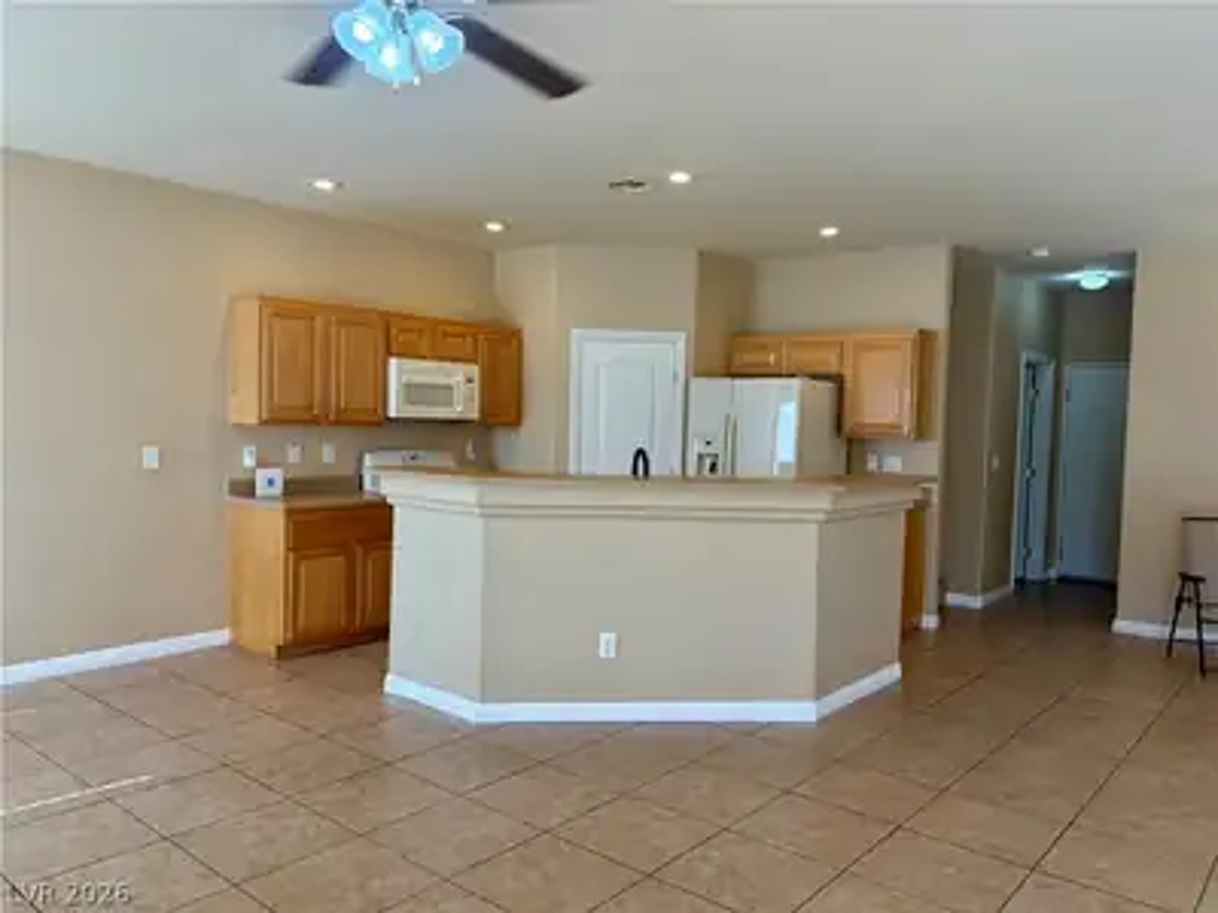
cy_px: 456
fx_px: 915
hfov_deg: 67.3
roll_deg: -1.7
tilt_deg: -3.2
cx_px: 609
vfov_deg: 53.1
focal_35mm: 26
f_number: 1.6
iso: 80
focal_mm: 5.96
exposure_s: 1/144
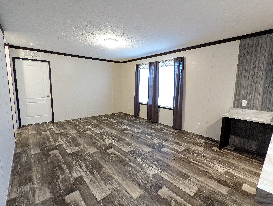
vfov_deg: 78.2
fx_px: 126
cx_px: 136
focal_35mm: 16
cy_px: 103
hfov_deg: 94.4
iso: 965
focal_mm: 2.35
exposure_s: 1/60
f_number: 2.2
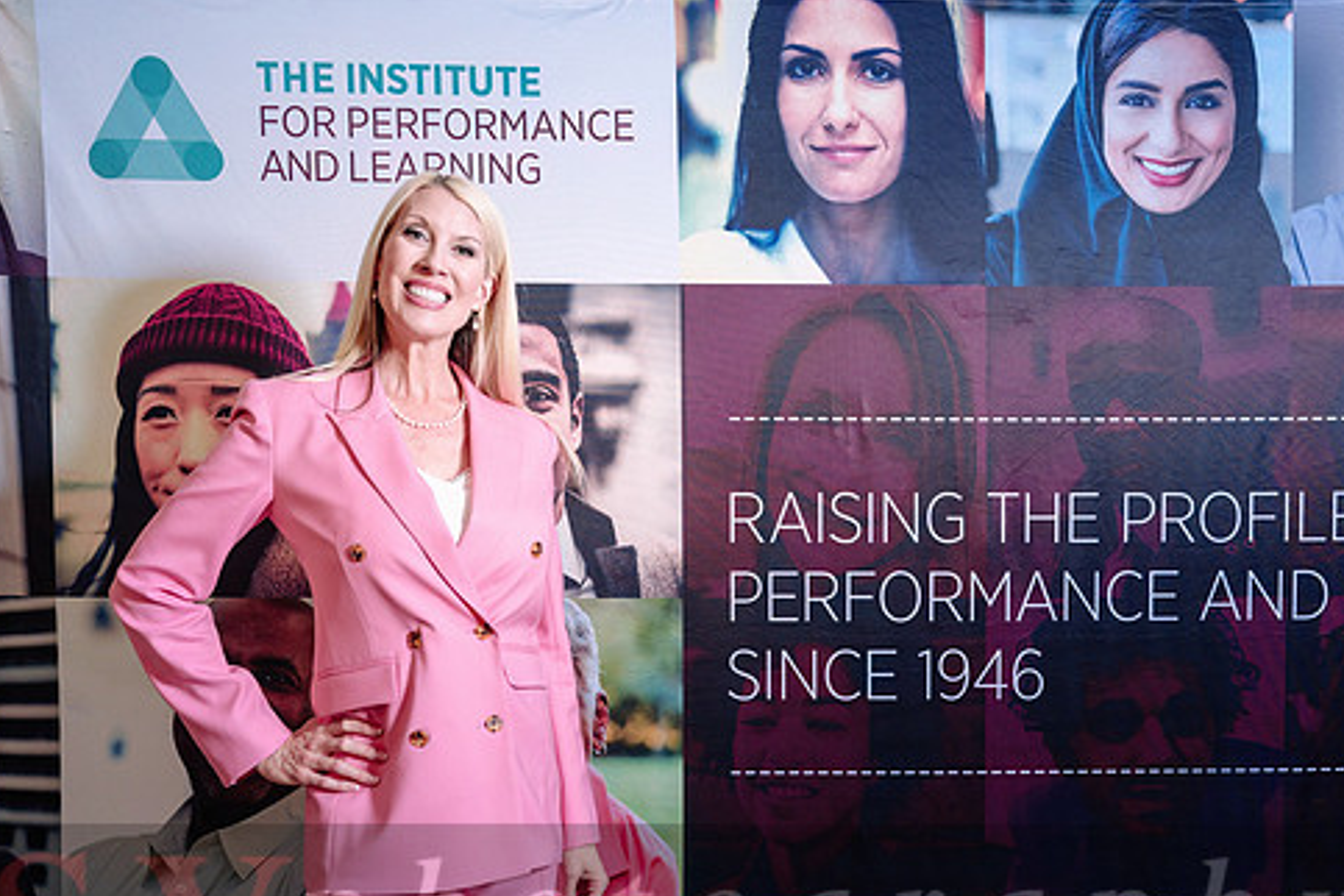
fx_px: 1344
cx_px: 790
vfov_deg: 36.7
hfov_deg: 52.9
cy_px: 536
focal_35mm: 36
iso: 1000
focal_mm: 30
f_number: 3.5
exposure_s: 1/100
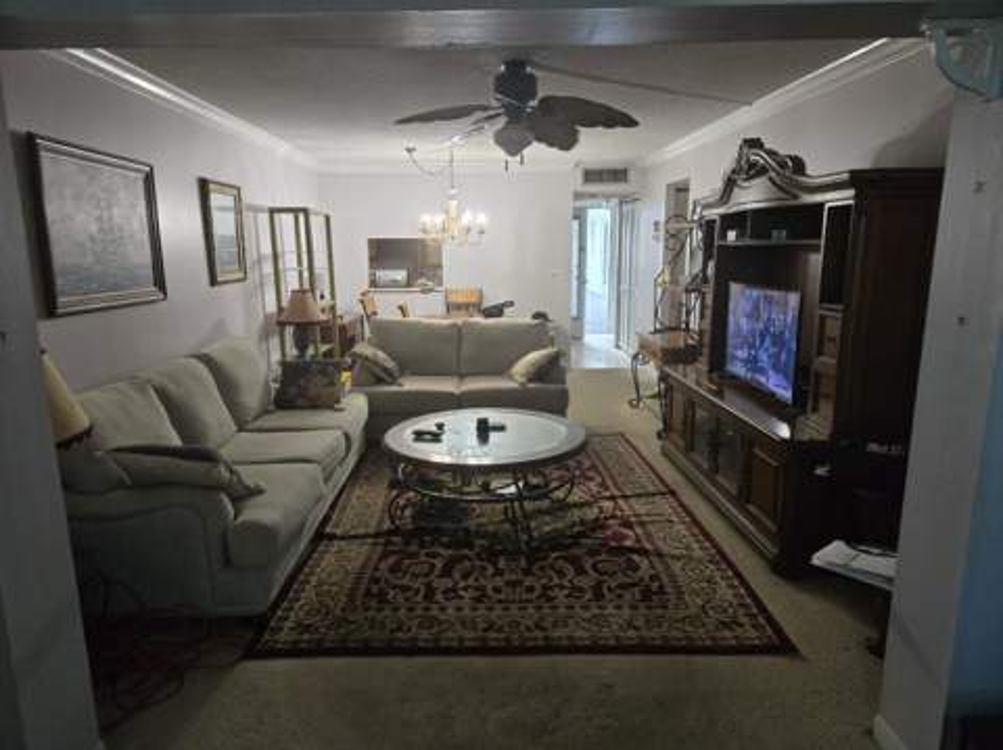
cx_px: 502
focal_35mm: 23
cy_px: 375
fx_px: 666
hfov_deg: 74.0
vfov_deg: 58.8
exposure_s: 1/120
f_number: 1.8
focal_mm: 5.4
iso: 640
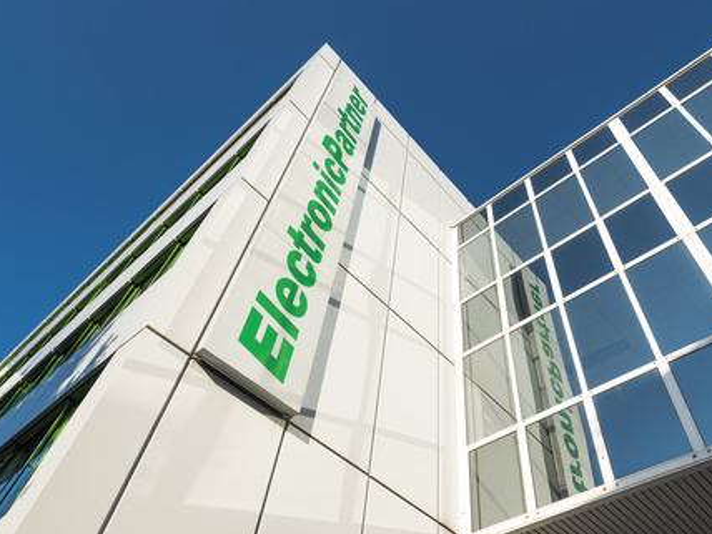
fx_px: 555
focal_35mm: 27
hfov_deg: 65.0
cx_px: 404
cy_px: 271
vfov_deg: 51.4
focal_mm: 24
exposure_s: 1/200
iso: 100
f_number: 11
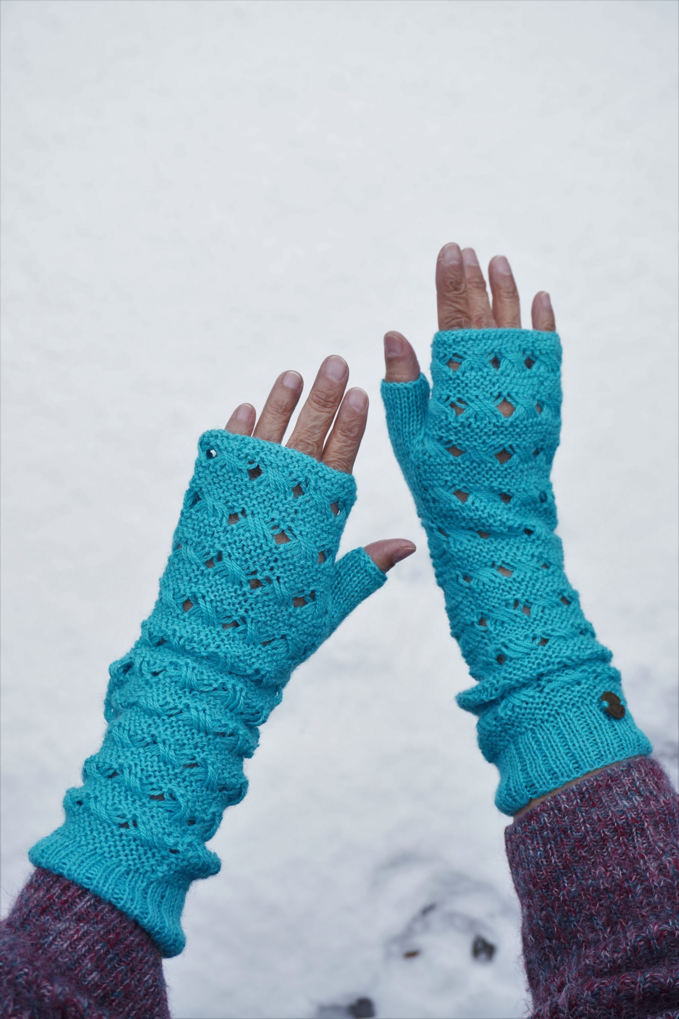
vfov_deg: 40.0
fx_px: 1400
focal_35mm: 50
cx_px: 340
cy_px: 510
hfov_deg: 27.3
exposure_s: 1/80
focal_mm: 33
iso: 50
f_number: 5.6
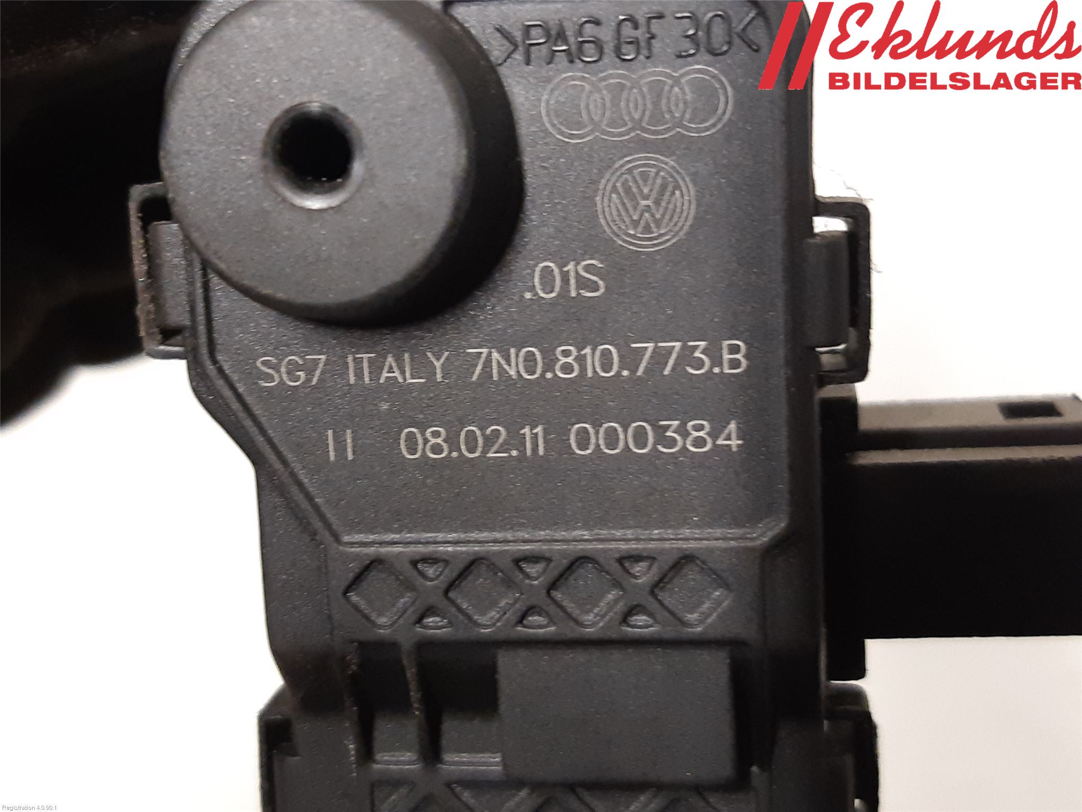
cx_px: 541
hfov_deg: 67.3
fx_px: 813
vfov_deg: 53.1
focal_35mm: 26
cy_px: 406
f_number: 1.7
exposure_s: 1/25
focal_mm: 3.93
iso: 250
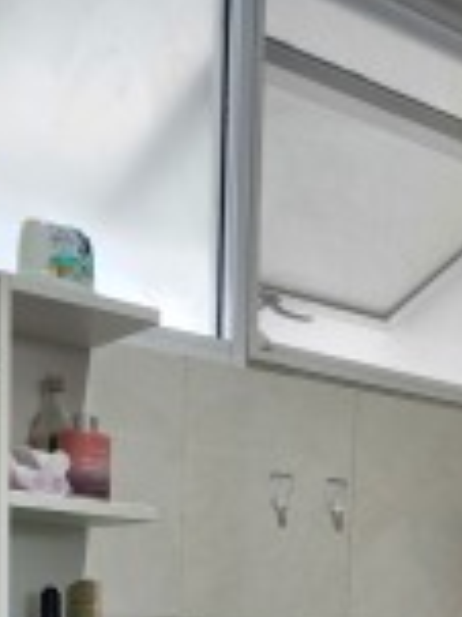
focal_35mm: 61
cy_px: 774
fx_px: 1087
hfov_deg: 23.9
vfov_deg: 27.2
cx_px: 296
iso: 160
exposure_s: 1/100
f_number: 1.8
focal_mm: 6.4
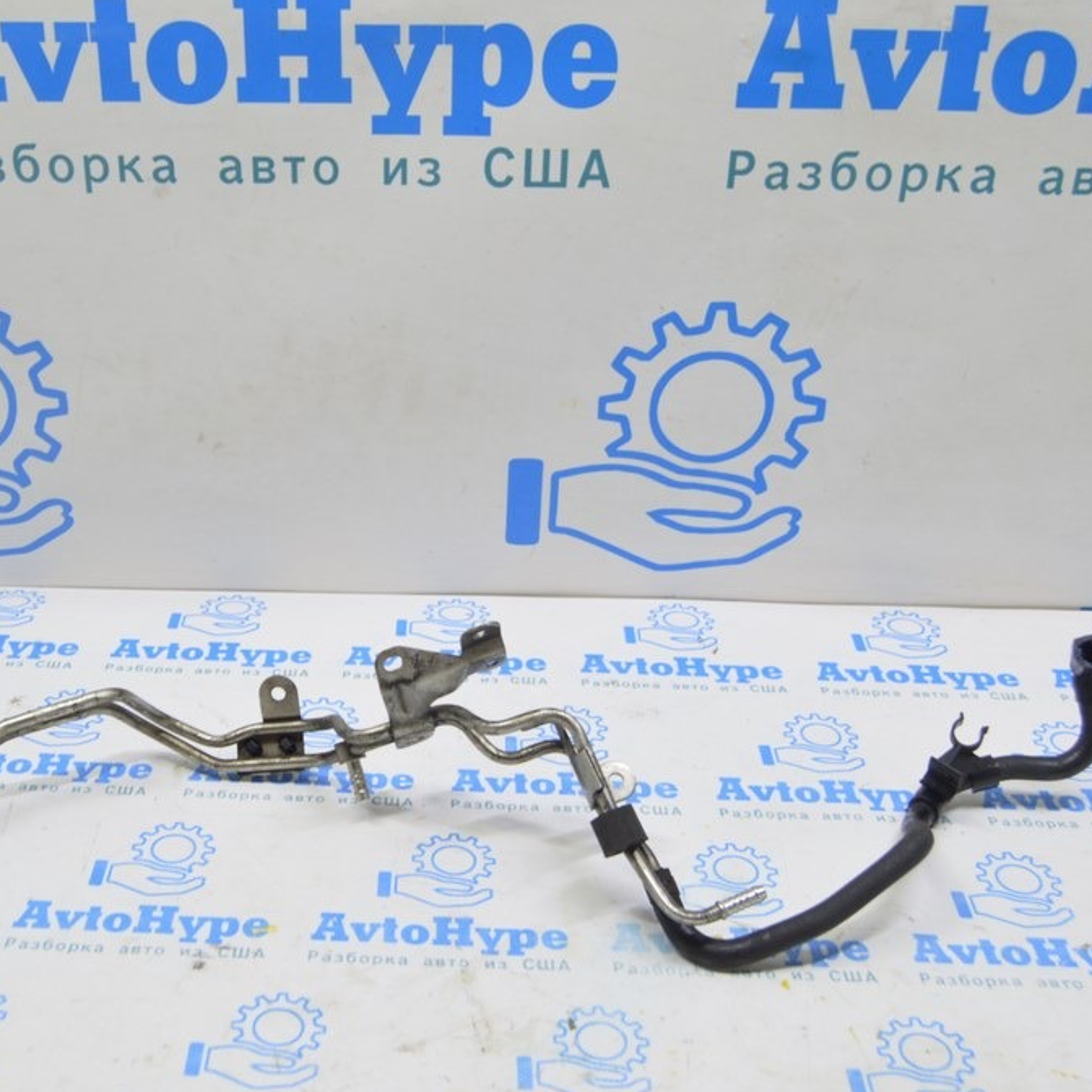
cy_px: 544
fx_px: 1593
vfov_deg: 37.8
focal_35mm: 45
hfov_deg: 37.6
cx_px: 400
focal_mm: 23
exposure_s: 1/20
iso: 400
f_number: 5.6
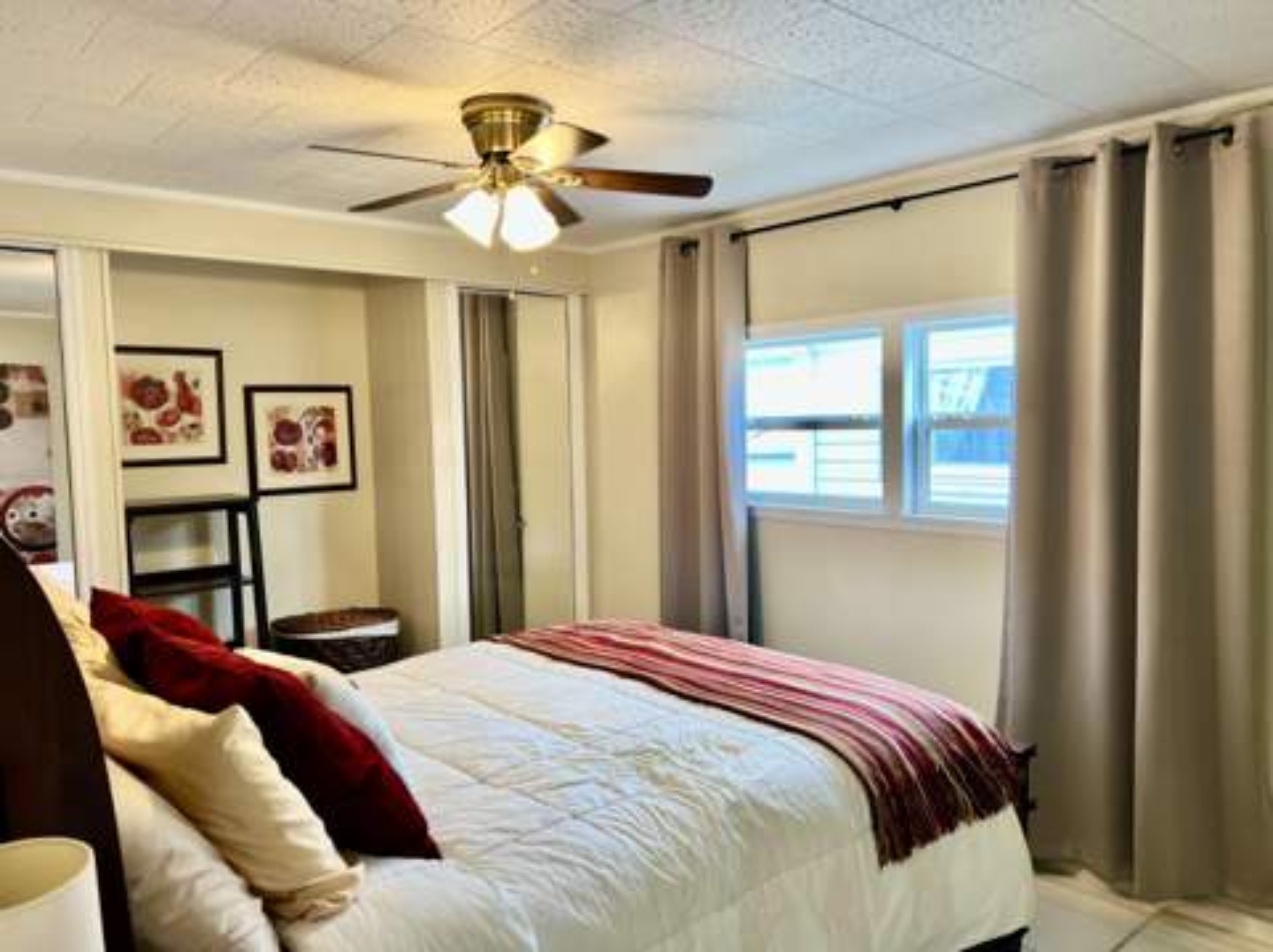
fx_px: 955
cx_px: 636
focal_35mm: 26
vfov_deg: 53.0
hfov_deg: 67.4
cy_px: 476
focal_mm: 5.7
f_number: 1.5
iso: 80
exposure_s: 1/60
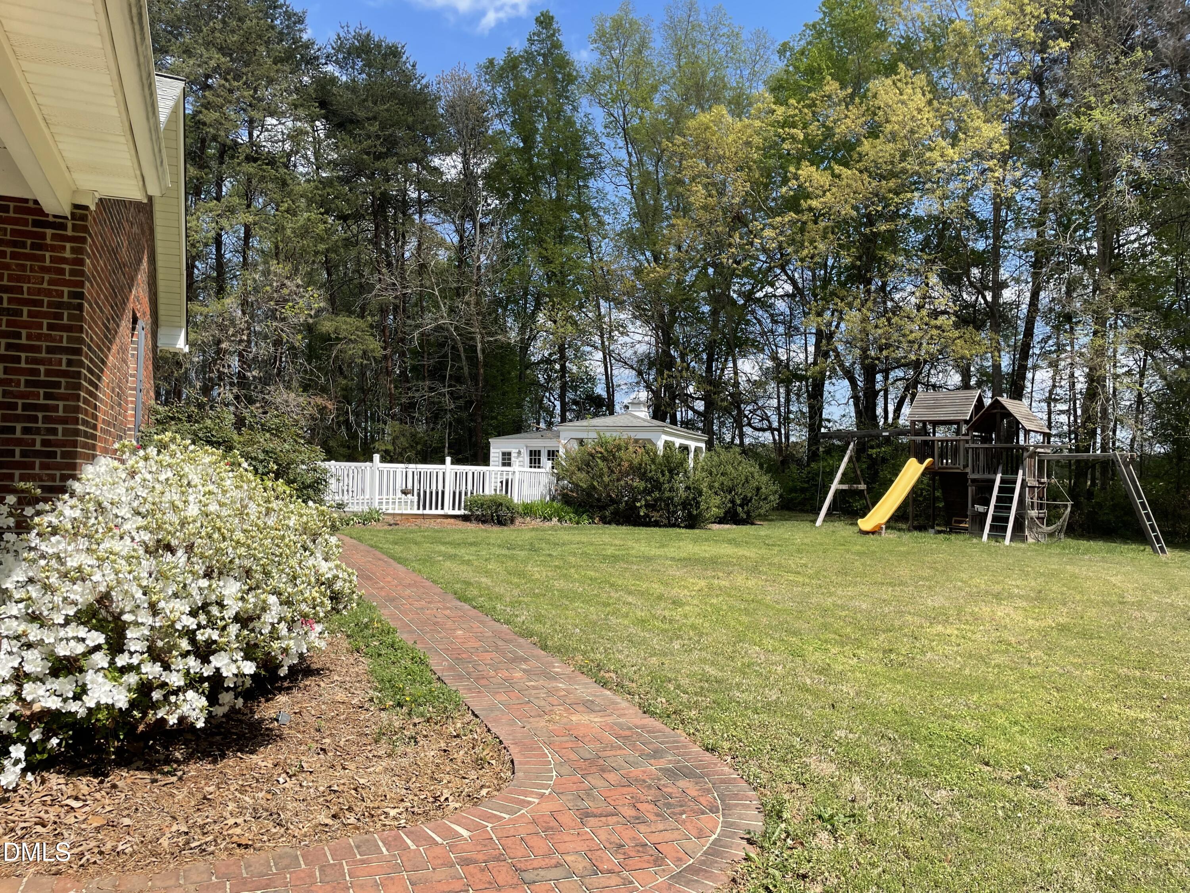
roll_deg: -0.9
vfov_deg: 53.1
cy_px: 446
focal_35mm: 26
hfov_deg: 67.3
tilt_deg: +4.5
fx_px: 894
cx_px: 595
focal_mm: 4.2
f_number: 1.6
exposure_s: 1/2451
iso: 32
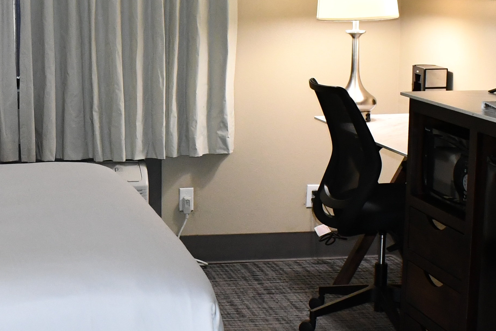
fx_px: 1130
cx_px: 46
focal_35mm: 82
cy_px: 192
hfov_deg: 24.1
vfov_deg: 16.6
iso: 2000
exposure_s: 1/80
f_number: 6.3
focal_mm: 18
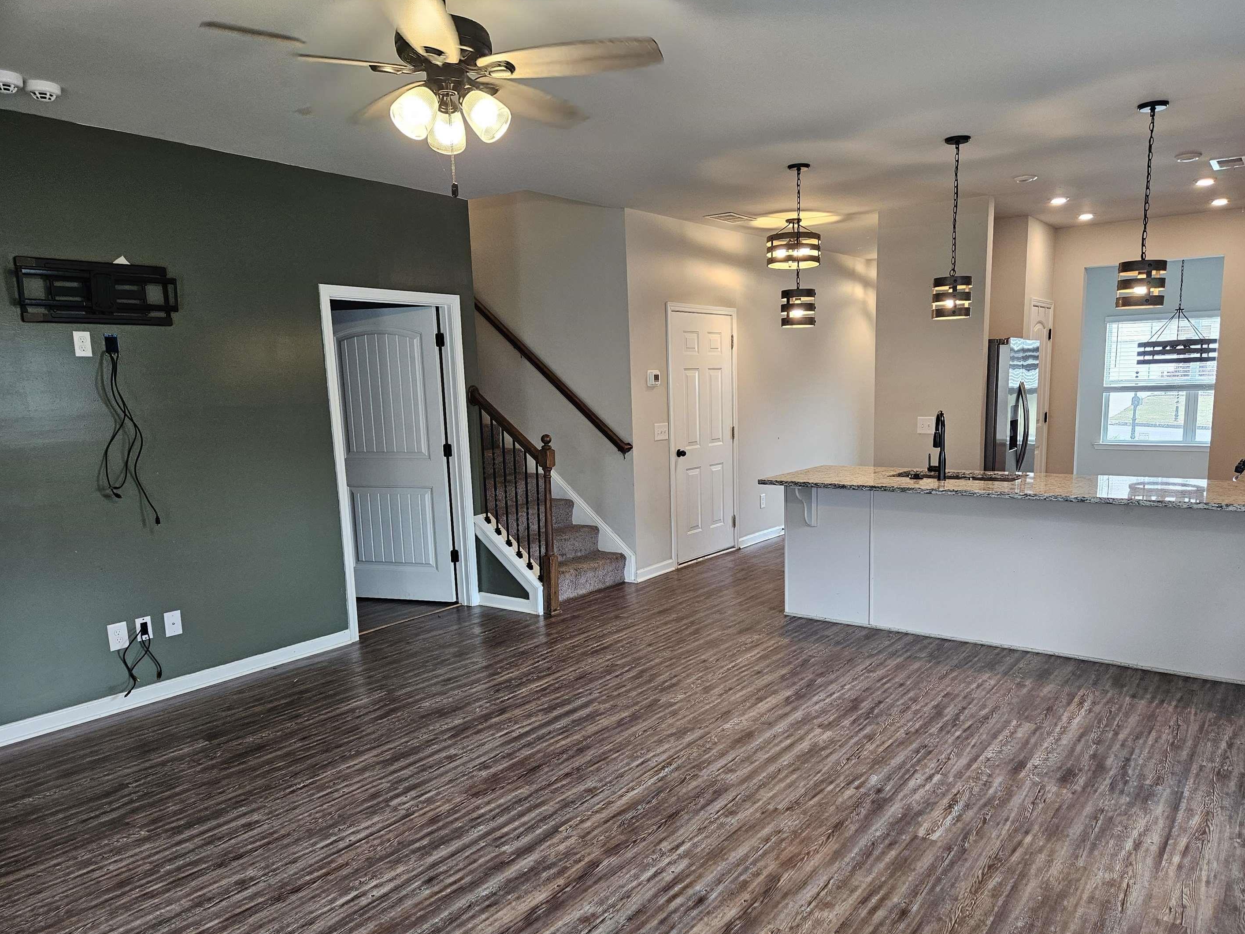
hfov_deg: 69.3
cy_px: 502
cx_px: 669
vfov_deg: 54.8
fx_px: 899
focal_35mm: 25
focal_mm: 5.4
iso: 200
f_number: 1.8
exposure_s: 1/120
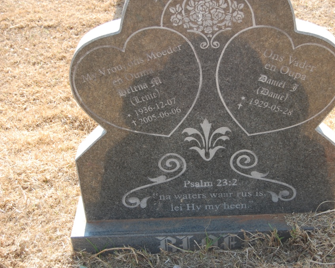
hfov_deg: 32.4
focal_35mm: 58
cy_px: 134
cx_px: 202
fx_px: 575
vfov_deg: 26.3
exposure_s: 1/125
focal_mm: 34
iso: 200
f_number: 5.6
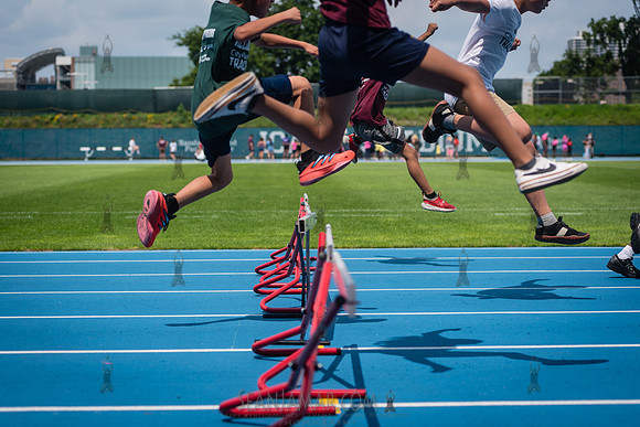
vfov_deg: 17.1
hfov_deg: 25.4
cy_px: 214
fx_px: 1422
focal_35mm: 80
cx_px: 320
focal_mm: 80
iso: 160
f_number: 4
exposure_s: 1/2000
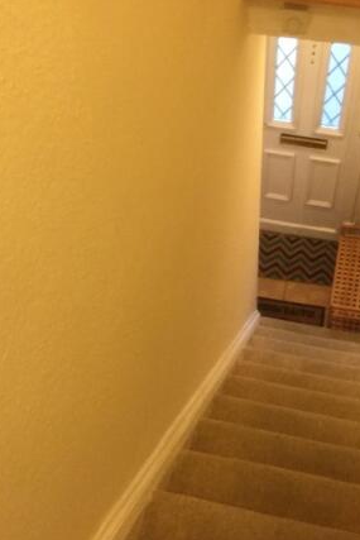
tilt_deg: -51.4
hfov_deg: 30.3
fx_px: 659
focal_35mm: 44
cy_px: 273
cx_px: 238
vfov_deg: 44.5
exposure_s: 1/17
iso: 200
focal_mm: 3.3
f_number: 2.4
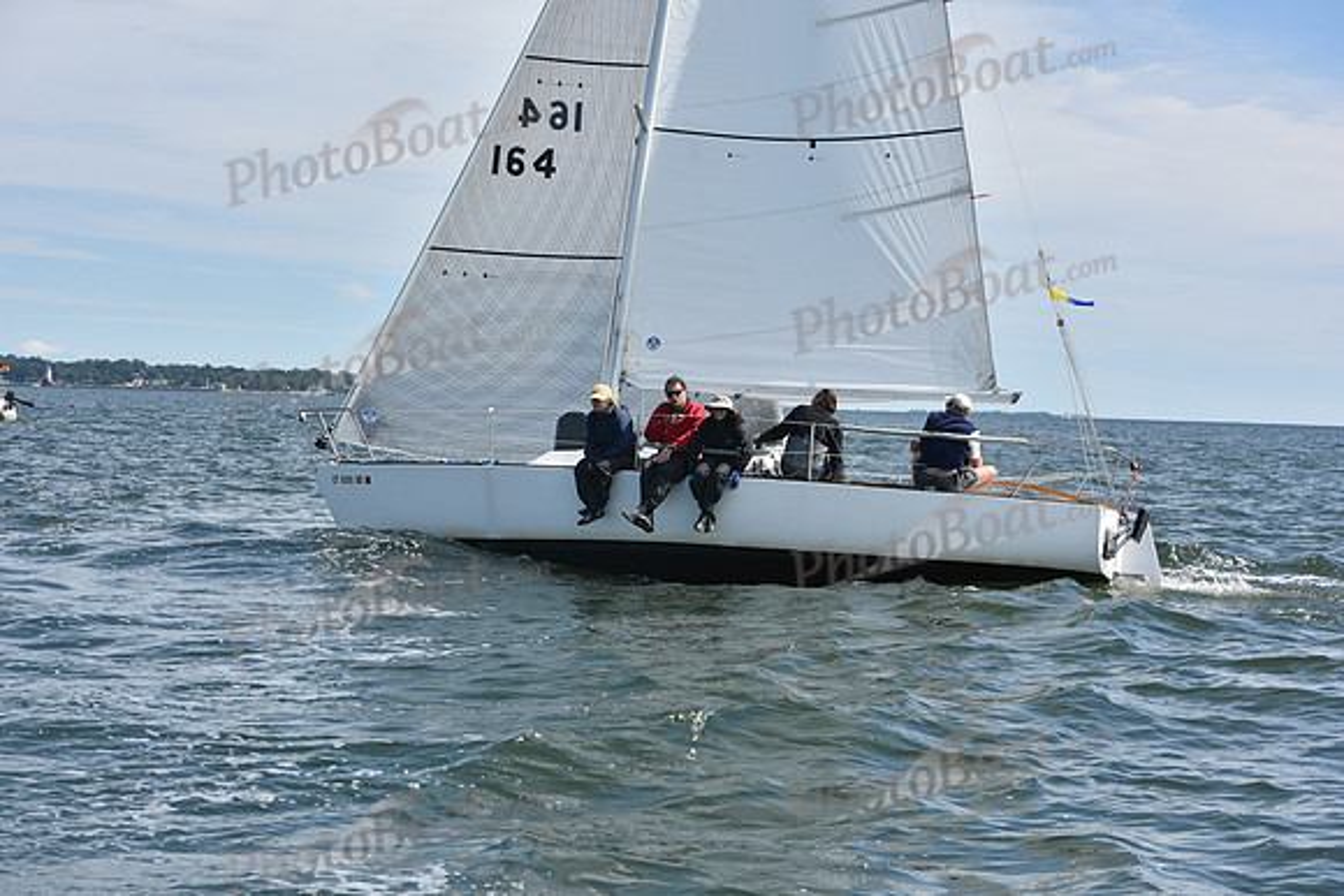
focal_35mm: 70
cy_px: 448
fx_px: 2614
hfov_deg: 28.8
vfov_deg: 19.5
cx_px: 672
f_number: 9
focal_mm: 70
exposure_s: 1/1000
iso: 320
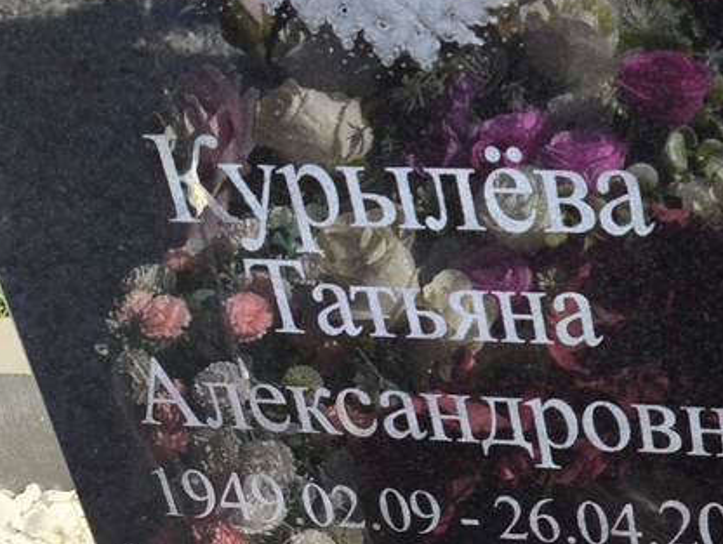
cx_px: 555
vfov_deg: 15.4
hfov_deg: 20.2
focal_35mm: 96
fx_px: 2007
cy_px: 203
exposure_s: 1/1297
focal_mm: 4.71
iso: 50
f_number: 1.7
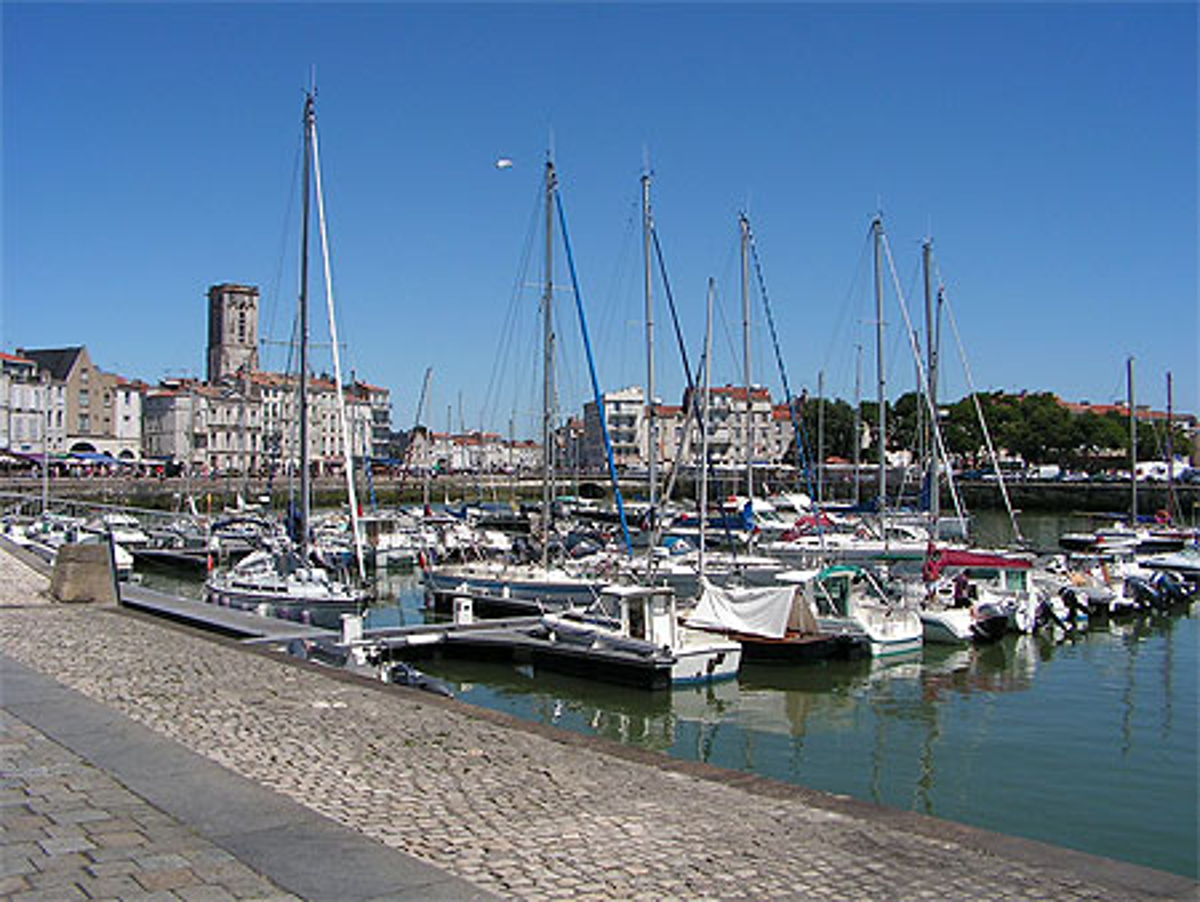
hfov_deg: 51.3
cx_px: 600
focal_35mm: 36
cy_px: 451
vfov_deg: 39.7
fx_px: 1249
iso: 64
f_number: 4.8
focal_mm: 6
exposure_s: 1/1000
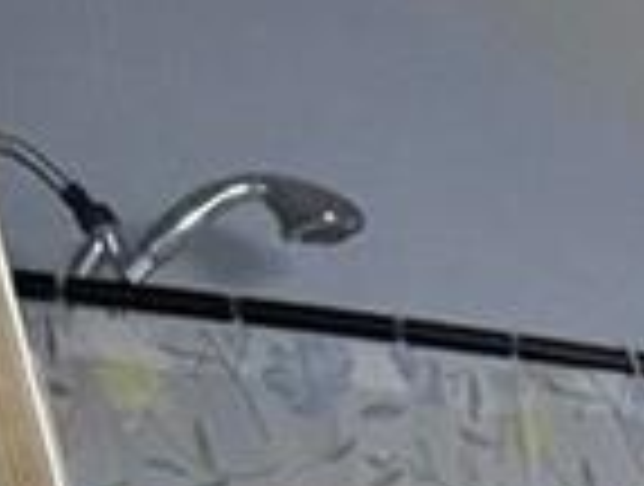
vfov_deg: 9.6
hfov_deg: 13.7
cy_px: 1634
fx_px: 1865
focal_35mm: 100
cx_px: 1563
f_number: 2.2
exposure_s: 1/120
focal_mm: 2.22
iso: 320
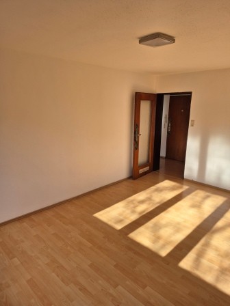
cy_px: 153
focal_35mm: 23
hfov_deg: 58.9
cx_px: 115
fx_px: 204
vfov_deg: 73.9
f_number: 1.8
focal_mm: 5.4
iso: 25
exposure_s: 1/263
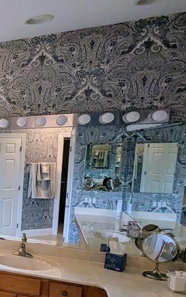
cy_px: 190
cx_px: -147
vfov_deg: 50.9
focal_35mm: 38
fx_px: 308
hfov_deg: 21.7
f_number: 2.2
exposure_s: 1/120
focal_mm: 2.35
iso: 115
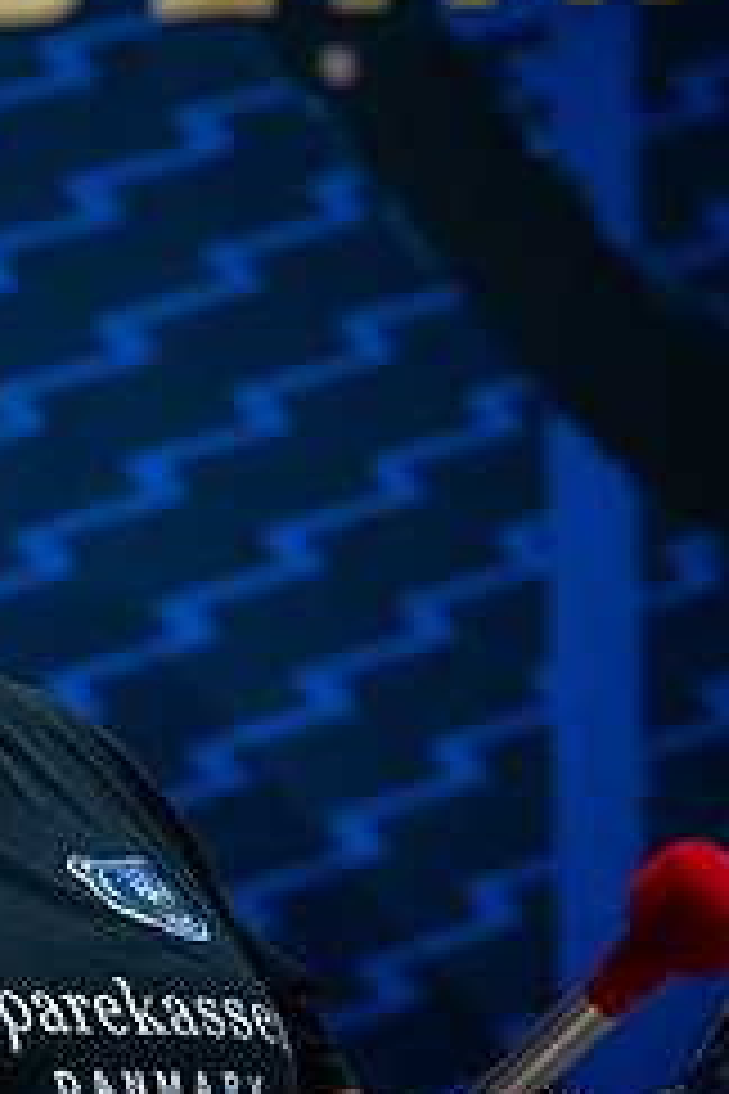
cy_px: 515
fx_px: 6469
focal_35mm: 213
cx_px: -378
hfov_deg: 6.4
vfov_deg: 9.7
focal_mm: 85
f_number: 3.2
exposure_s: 1/400
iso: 1600
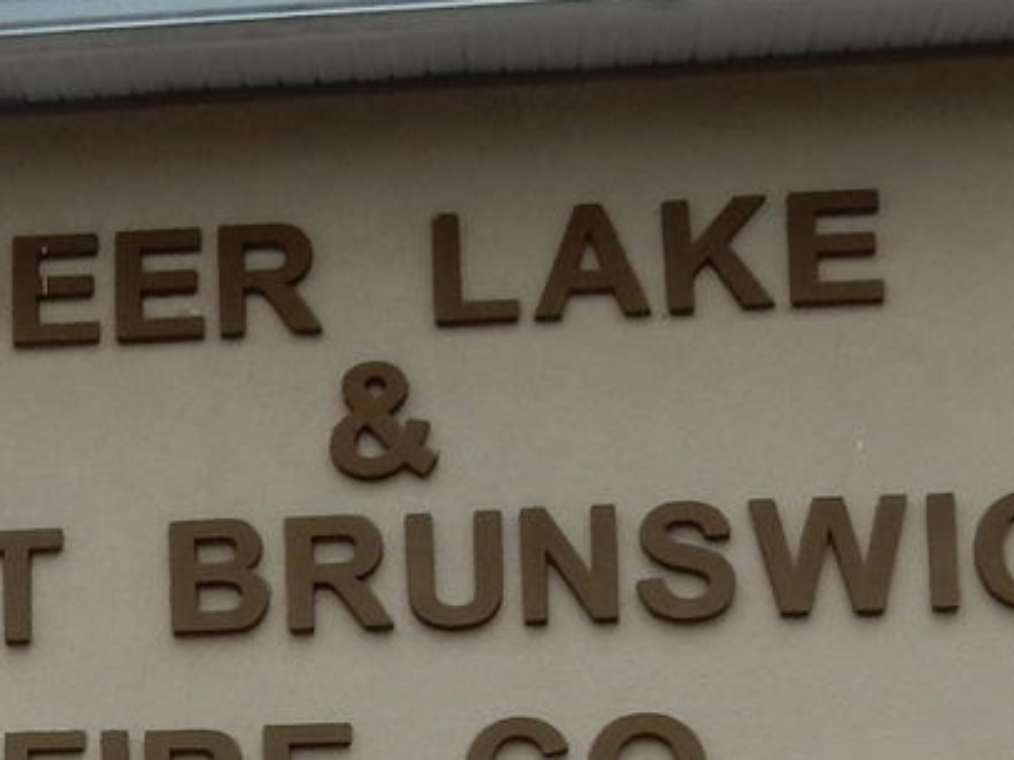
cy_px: 765
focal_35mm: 118
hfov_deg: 16.3
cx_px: -45
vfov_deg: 12.4
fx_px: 3456
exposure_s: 1/1250
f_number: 3.7
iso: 125
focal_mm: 4.5
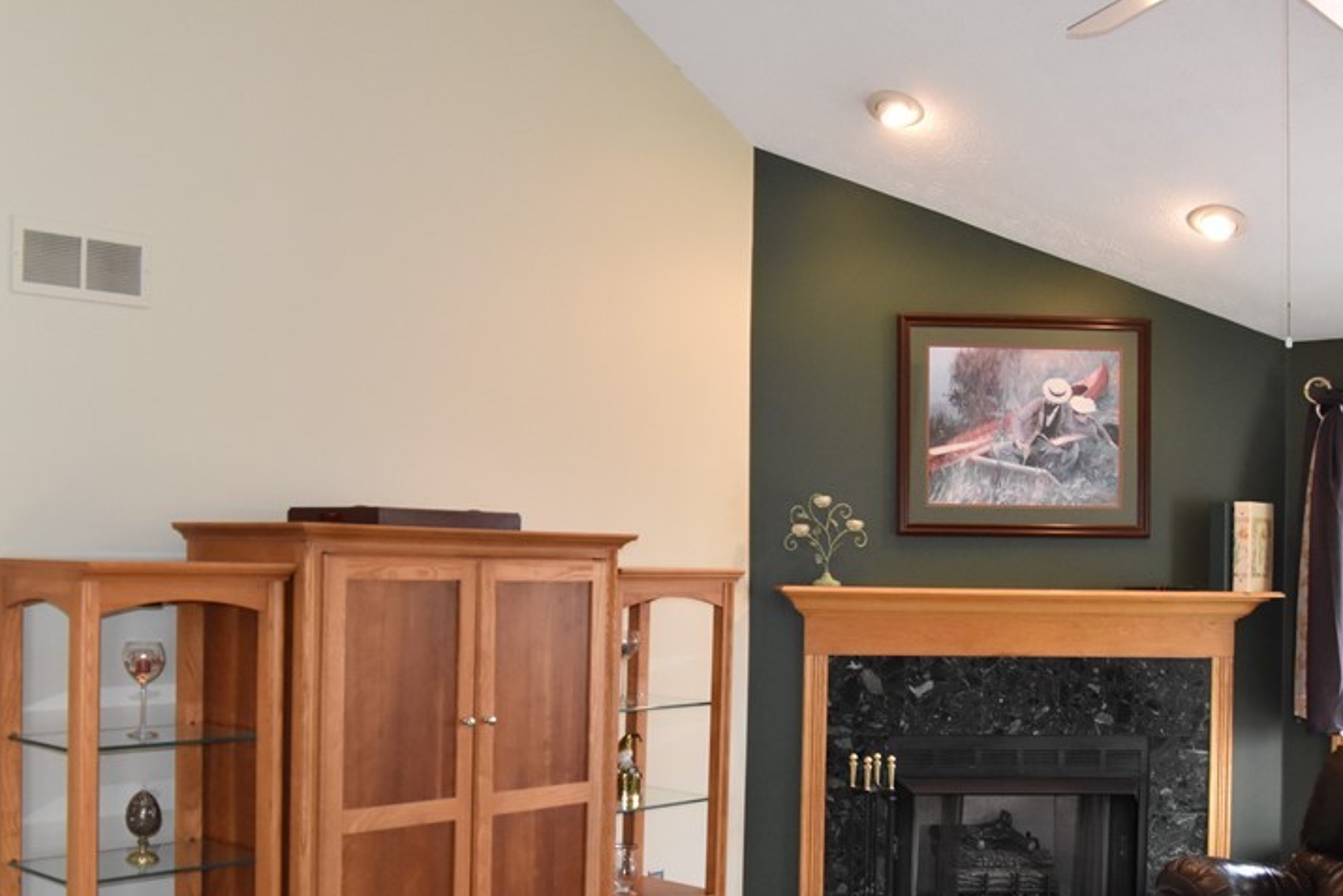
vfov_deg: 32.6
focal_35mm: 41
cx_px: 601
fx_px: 1530
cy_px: 517
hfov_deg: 47.3
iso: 2000
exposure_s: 1/125
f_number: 4.5
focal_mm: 18
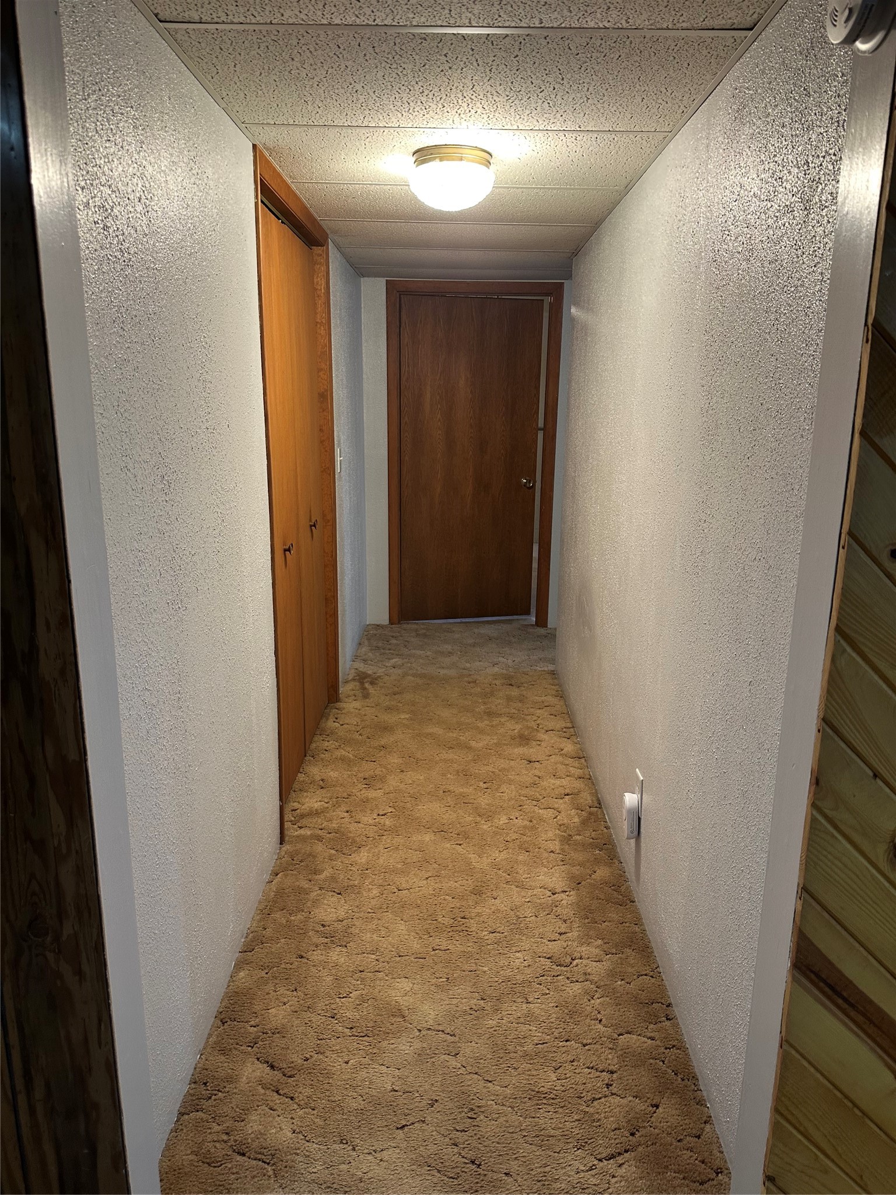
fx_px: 828
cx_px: 448
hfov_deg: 56.8
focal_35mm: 24
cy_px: 598
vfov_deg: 71.6
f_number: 1.78
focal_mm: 6.86
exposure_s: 1/60
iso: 200
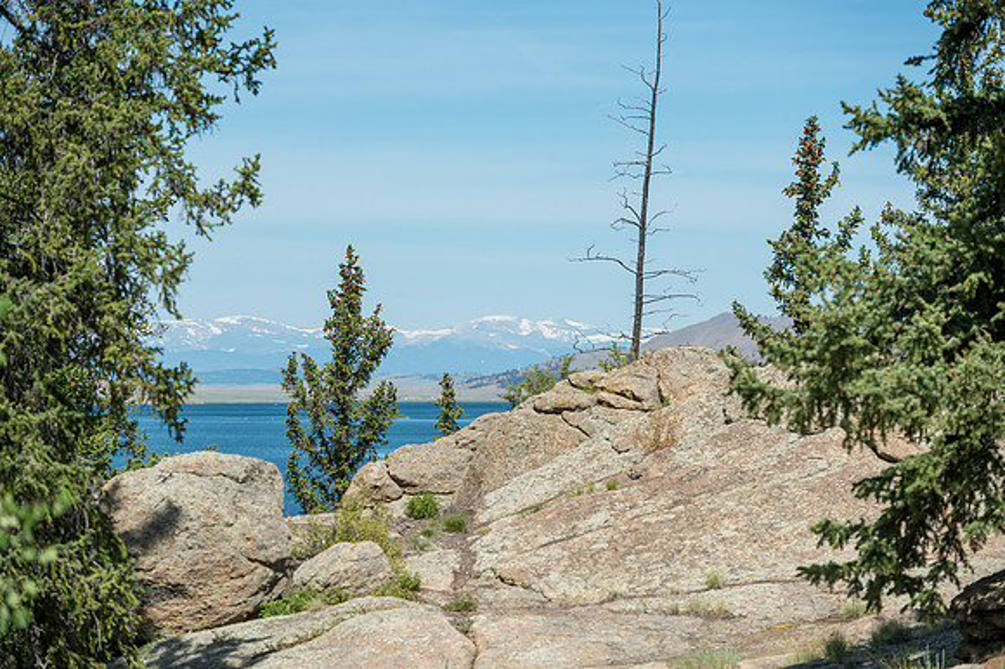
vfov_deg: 10.1
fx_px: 3766
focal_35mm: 135
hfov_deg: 15.2
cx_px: 502
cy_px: 334
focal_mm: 135
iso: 160
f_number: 8
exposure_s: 1/1600
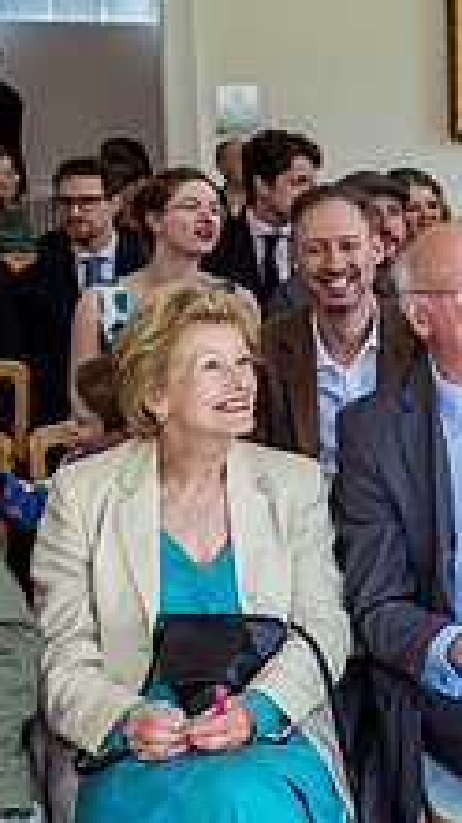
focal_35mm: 66
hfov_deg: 15.2
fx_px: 1440
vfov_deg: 31.7
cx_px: 890
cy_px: 300
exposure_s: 1/500
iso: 1250
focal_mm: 24
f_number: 4.5
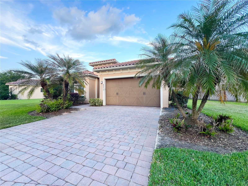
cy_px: 93
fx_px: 93
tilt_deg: +0.6
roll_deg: -0.2
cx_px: 124
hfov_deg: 106.2
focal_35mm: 13
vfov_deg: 89.9
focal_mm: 1.57
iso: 40
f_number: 1.8
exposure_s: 1/99
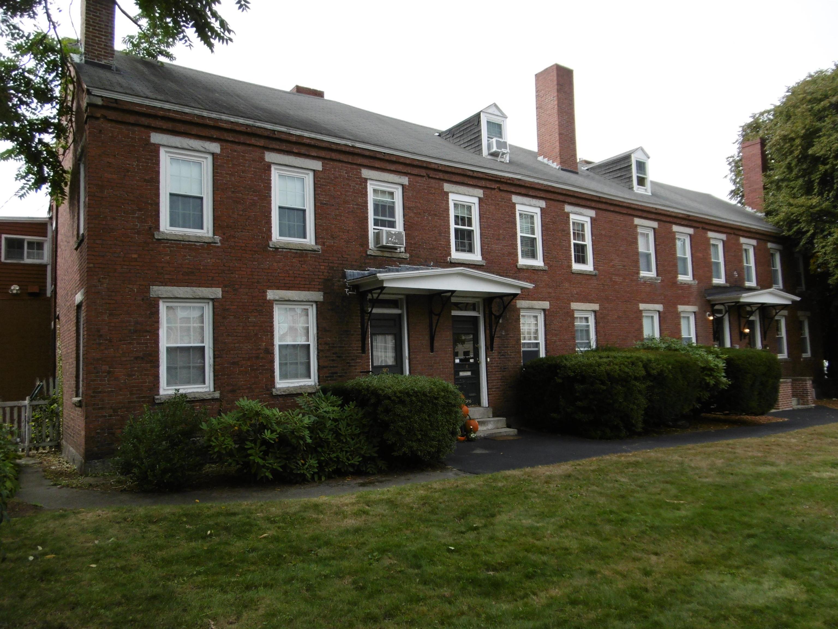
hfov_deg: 71.6
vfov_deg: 56.8
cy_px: 314
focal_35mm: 24
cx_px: 419
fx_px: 581
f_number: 3.1
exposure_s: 1/500
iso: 100
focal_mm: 4.3
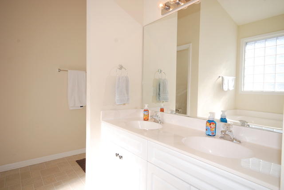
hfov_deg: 81.2
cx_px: 142
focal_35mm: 21
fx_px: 166
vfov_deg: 59.6
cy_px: 95
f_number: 9
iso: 400
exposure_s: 1/200
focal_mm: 14
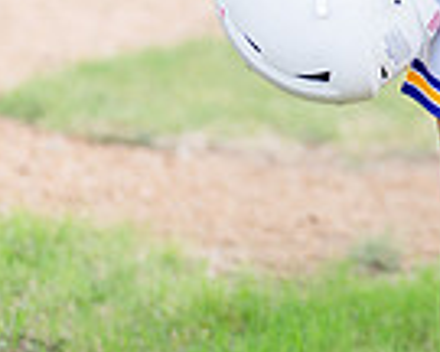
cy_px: -21
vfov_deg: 6.9
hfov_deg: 8.5
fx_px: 2917
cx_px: 614
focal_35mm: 224
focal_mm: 50
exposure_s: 1/400
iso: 100
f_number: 1.2
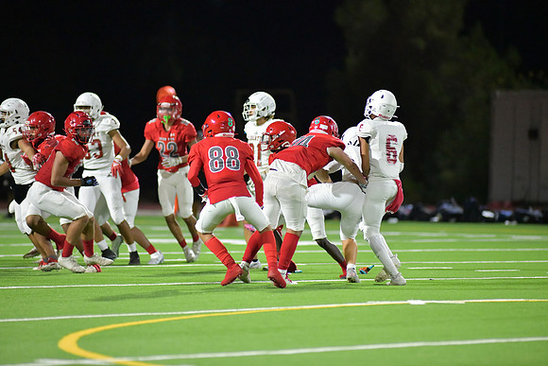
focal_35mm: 300
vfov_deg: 4.6
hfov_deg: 6.9
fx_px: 4568
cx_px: 274
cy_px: 183
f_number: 3.2
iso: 8000
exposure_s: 1/1250
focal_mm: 300
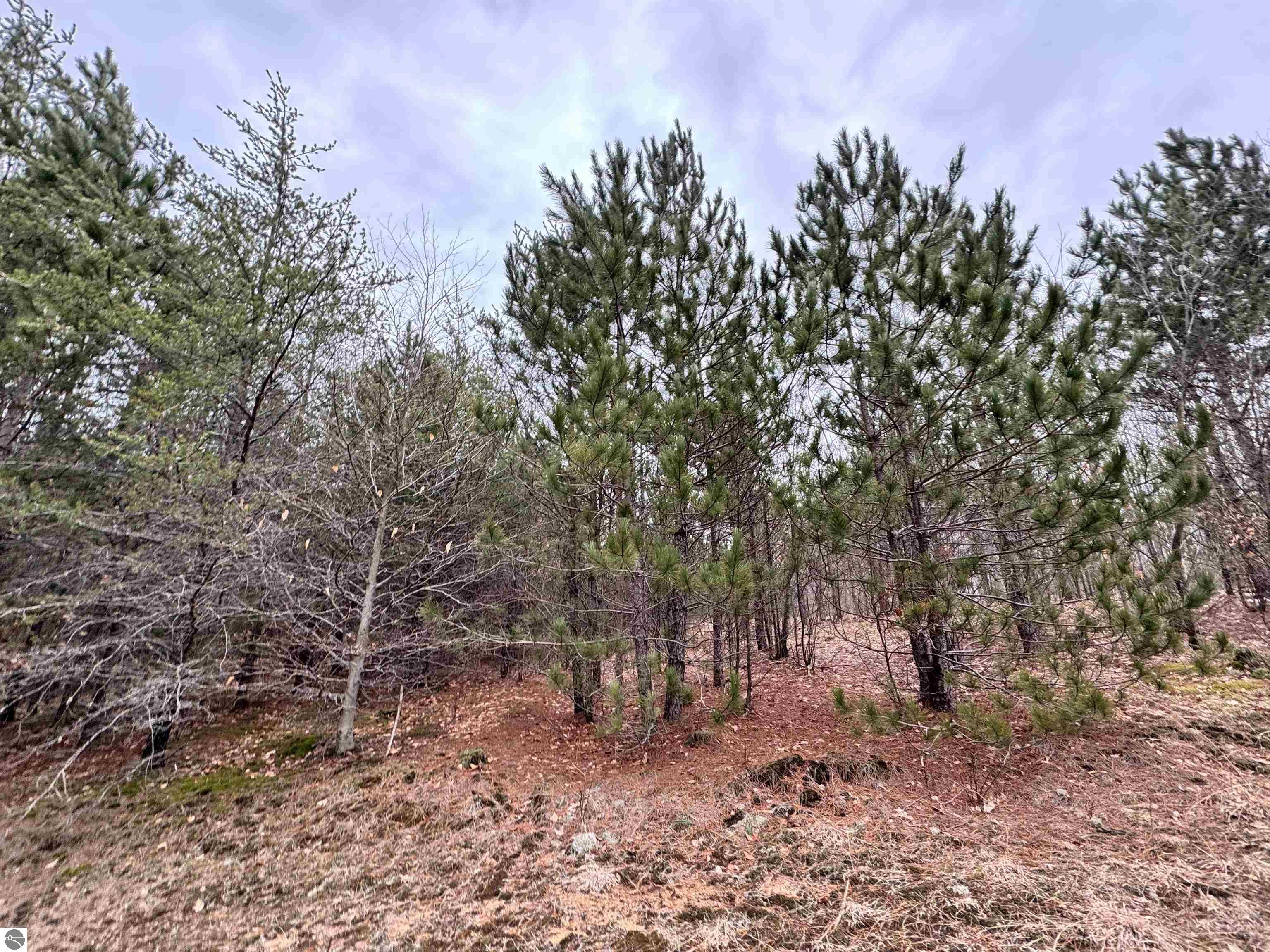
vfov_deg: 85.7
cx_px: 635
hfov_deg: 102.1
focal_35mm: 14
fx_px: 514
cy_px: 476
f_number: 2.2
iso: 80
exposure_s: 1/99
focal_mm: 2.22
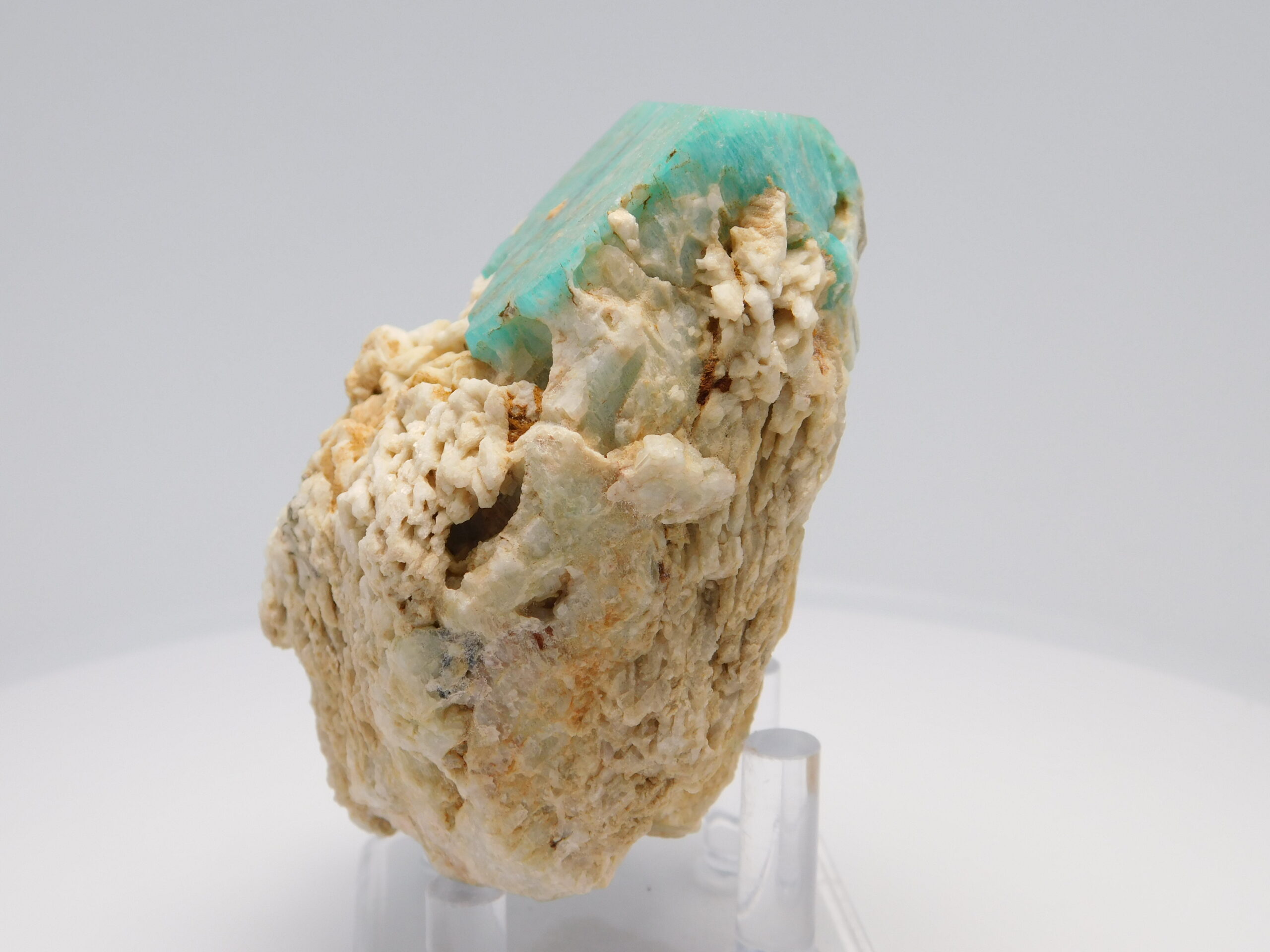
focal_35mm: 51
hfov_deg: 37.5
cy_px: 476
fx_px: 1871
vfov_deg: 28.6
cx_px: 635
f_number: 3.8
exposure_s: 1/200
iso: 125
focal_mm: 9
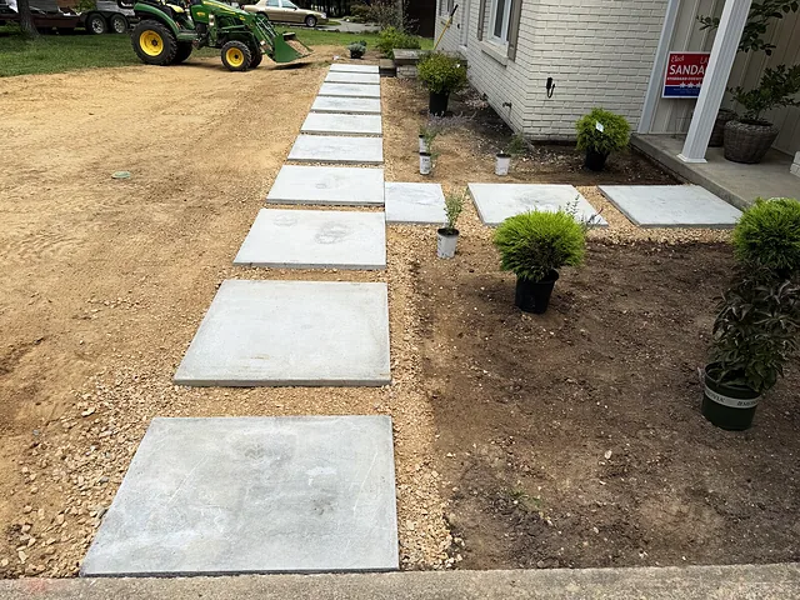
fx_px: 555
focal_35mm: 24
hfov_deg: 71.6
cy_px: 300
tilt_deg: -29.4
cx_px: 400
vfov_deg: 56.8
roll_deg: -2.3
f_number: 1.78
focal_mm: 6.76
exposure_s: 1/2445
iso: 80
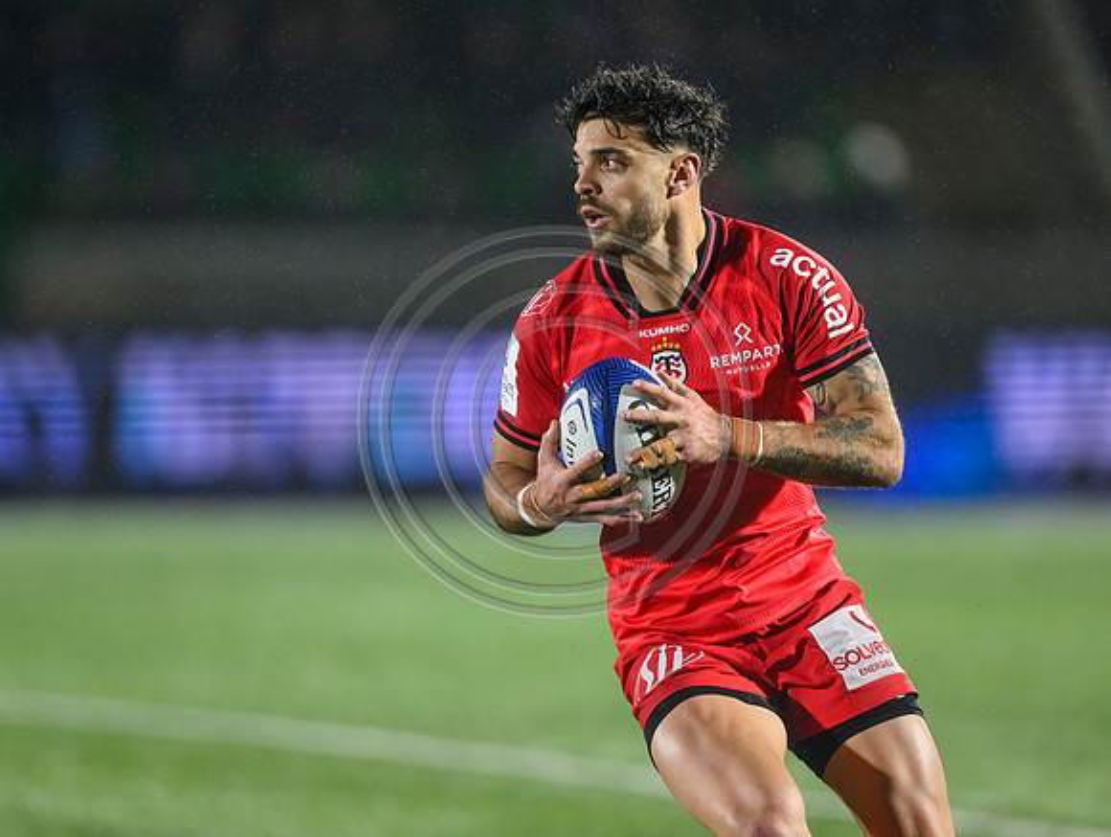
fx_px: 15524
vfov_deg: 3.1
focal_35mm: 483
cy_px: 434
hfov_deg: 4.1
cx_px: 505
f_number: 3.2
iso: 5000
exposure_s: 1/2000
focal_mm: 400
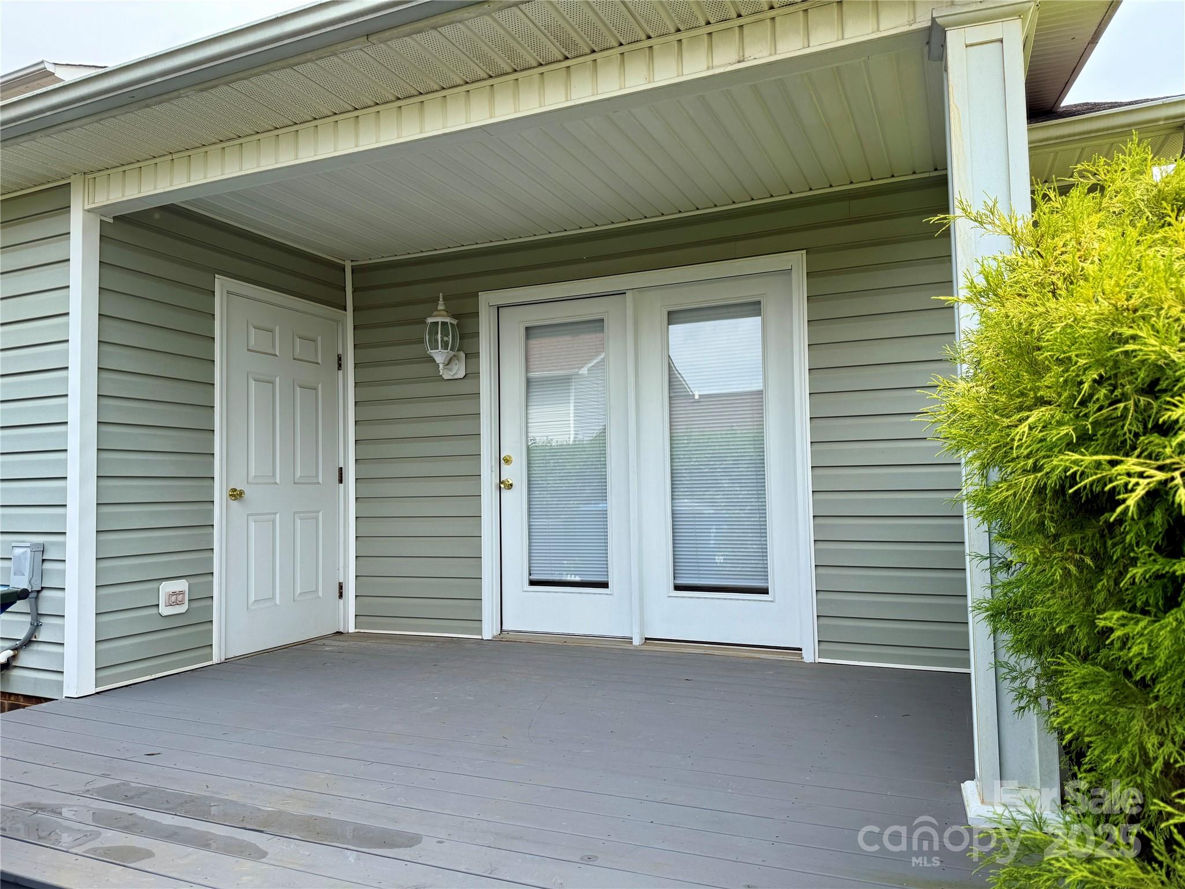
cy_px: 444
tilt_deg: +3.9
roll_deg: +0.6
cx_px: 592
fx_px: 822
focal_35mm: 24
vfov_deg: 56.8
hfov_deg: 71.6
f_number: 1.78
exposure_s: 1/1812
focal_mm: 6.76
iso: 80
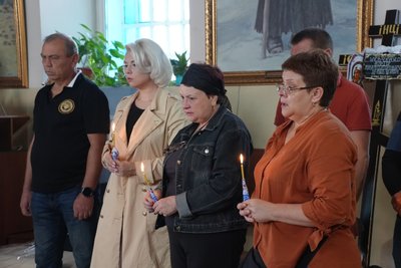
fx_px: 836
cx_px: 200
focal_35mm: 75
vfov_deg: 18.2
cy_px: 134
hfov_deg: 27.0
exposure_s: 1/160
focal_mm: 75
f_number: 4
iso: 8000
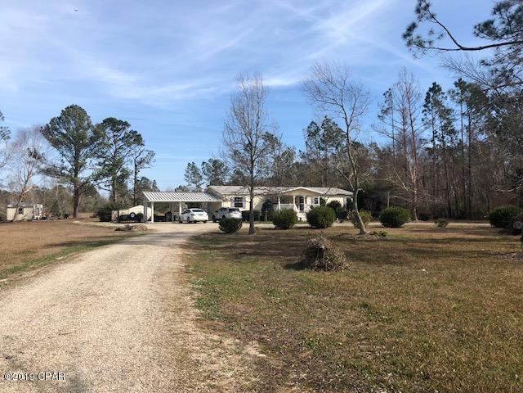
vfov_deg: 49.7
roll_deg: -0.1
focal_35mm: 28
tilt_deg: +0.6
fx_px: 423
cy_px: 196
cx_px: 262
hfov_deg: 63.4
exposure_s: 1/2000
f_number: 1.8
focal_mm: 3.99
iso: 20
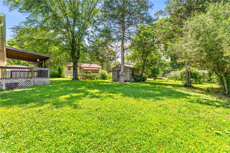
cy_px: 76
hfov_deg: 100.4
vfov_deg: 77.3
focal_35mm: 15
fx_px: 96
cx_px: 115
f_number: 9
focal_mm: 10
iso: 200
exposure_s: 1/40
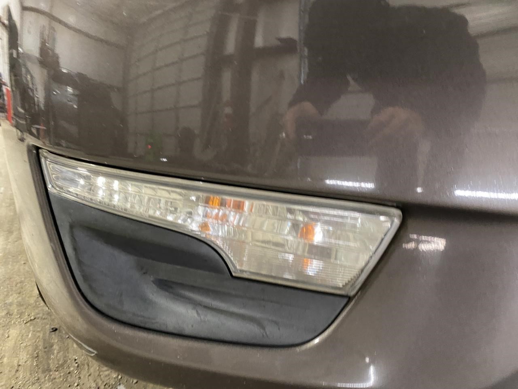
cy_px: 194
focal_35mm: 26
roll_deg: -1.0
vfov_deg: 53.1
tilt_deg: -15.8
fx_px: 389
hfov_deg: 67.3
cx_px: 259
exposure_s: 1/30
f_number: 1.8
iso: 500
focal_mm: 4.25
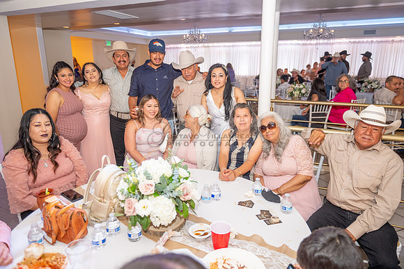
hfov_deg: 73.7
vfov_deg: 53.2
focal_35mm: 24
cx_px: 202
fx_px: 269
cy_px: 134
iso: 800
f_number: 3.2
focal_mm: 24
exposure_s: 1/160
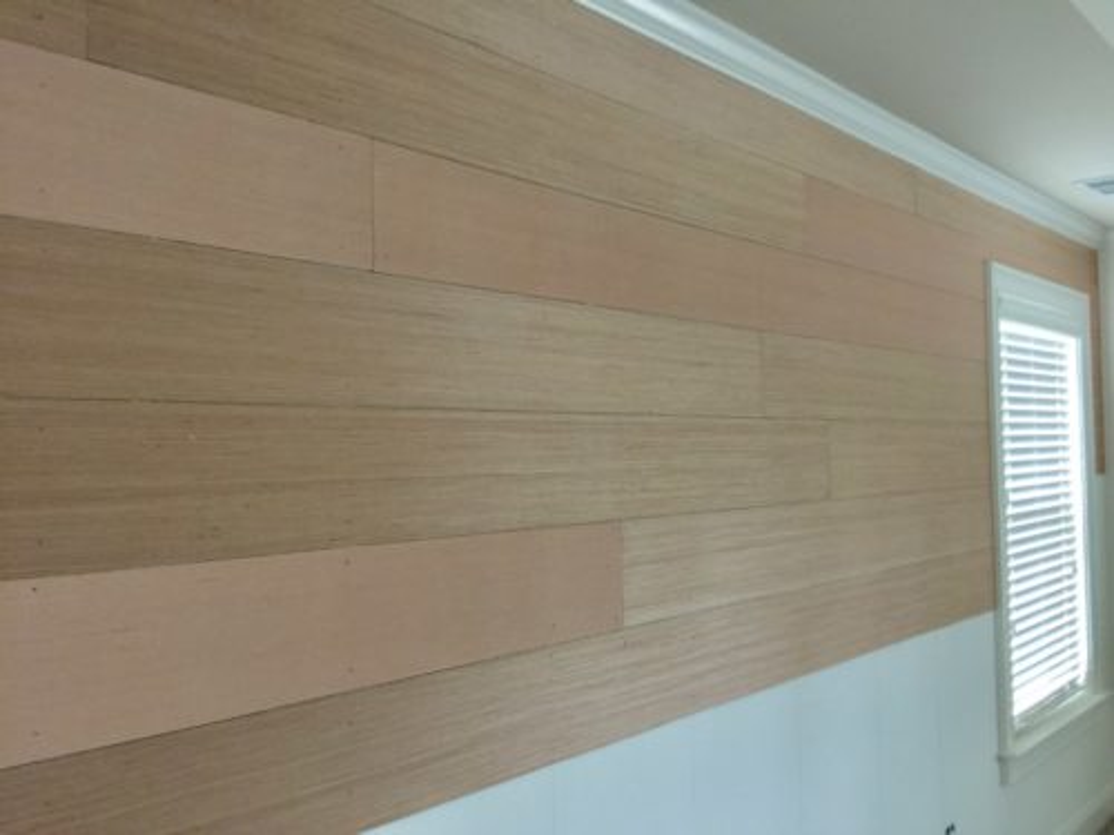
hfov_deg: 61.7
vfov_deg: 48.2
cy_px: 418
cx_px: 557
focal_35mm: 29
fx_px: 933
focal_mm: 4.15
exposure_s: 1/4
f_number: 2.2
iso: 80
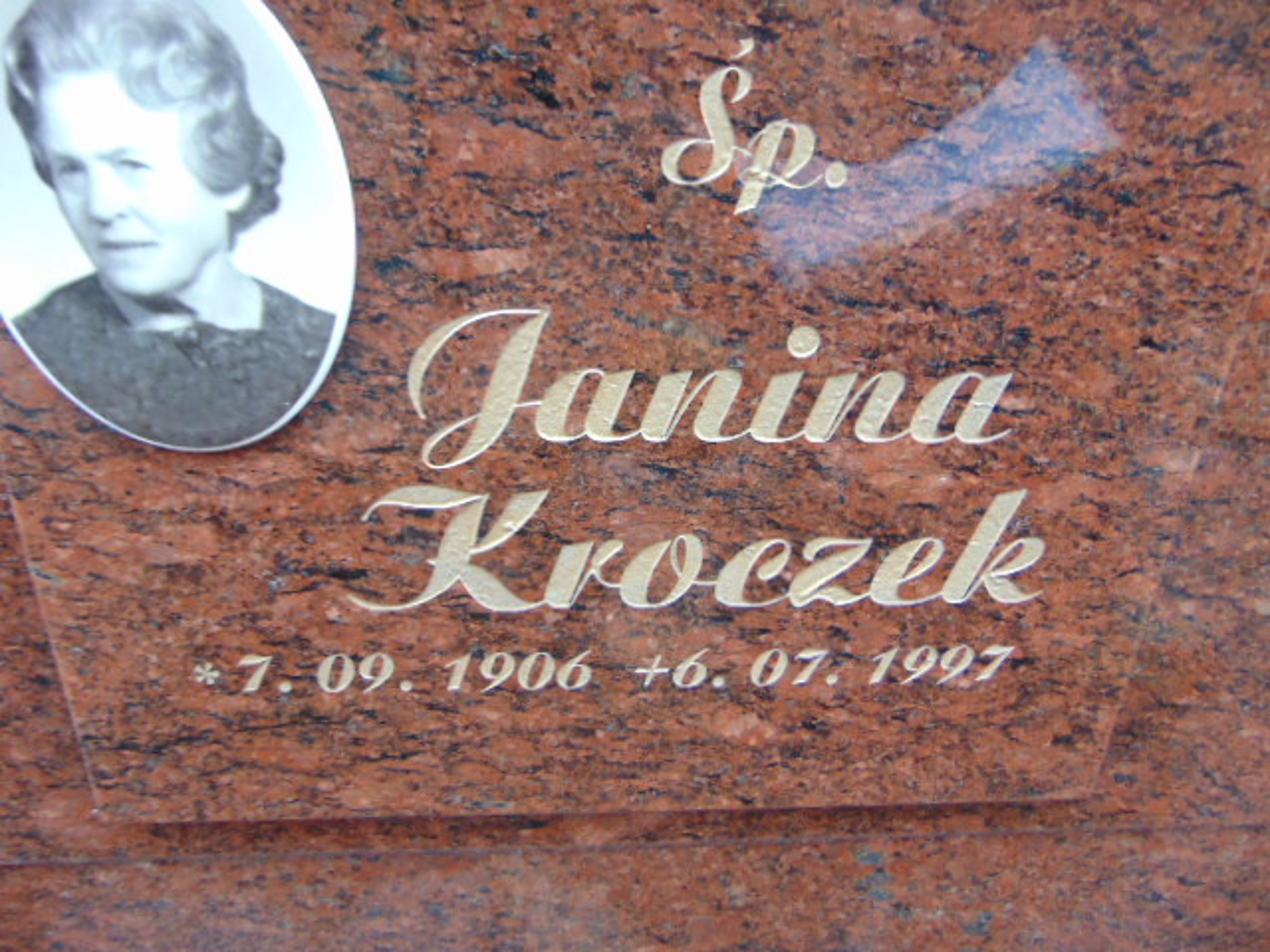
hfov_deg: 69.4
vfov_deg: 54.9
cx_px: 635
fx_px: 917
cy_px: 476
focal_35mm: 25
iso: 160
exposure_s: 1/30
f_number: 3
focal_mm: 4.5
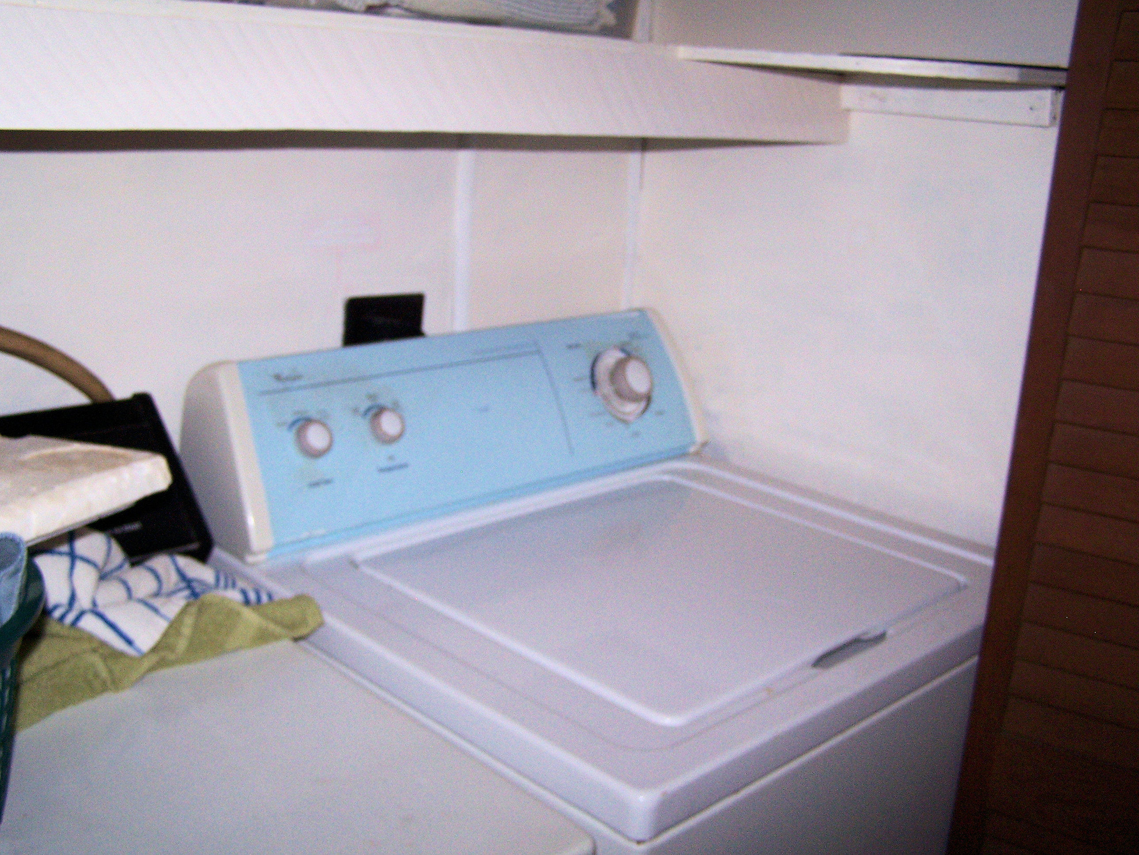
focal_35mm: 38
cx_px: 570
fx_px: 1250
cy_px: 428
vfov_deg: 37.7
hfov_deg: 49.0
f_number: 2.8
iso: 140
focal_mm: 6.3
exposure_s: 1/60
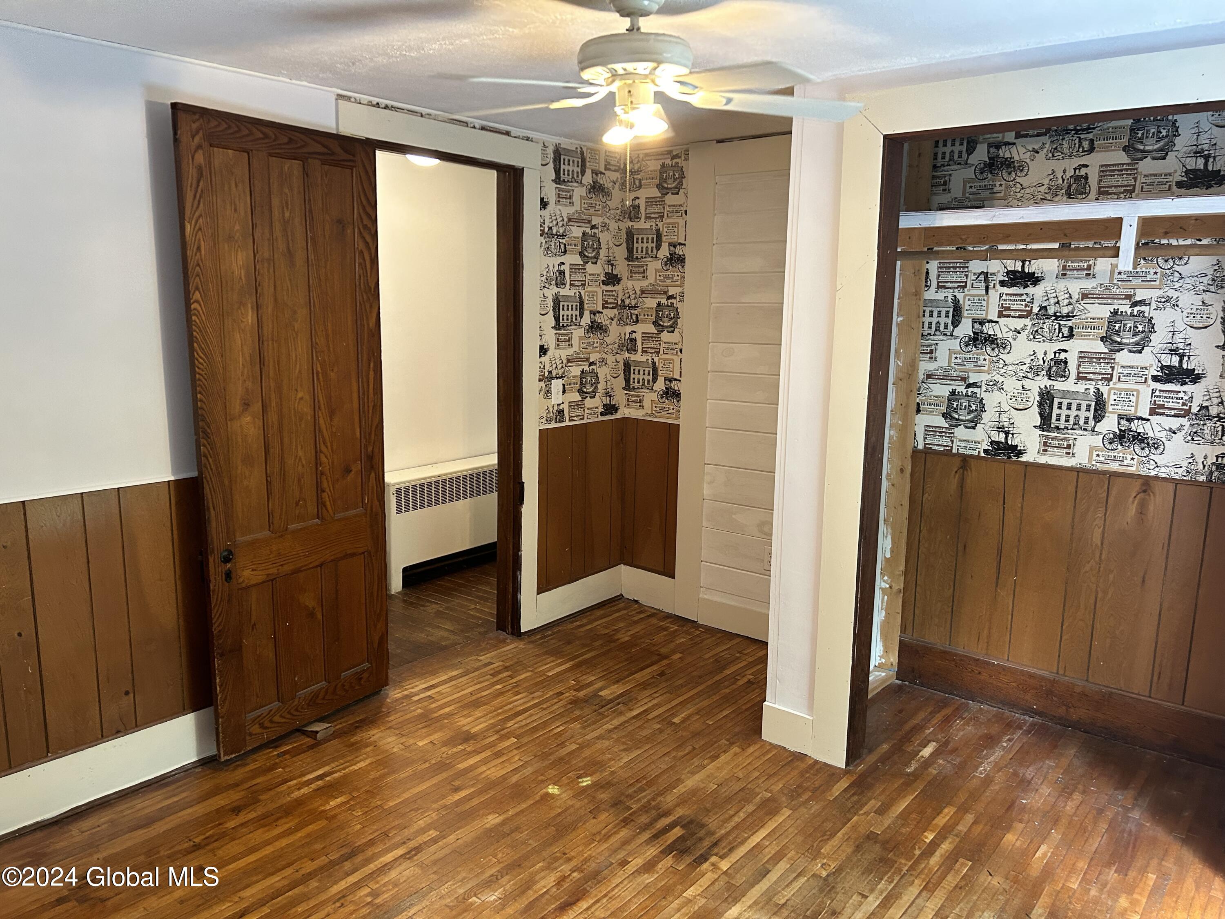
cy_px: 460
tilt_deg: -10.3
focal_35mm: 26
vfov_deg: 53.1
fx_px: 920
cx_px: 612
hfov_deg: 67.3
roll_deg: -0.5
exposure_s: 1/60
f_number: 1.5
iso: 250
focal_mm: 5.7
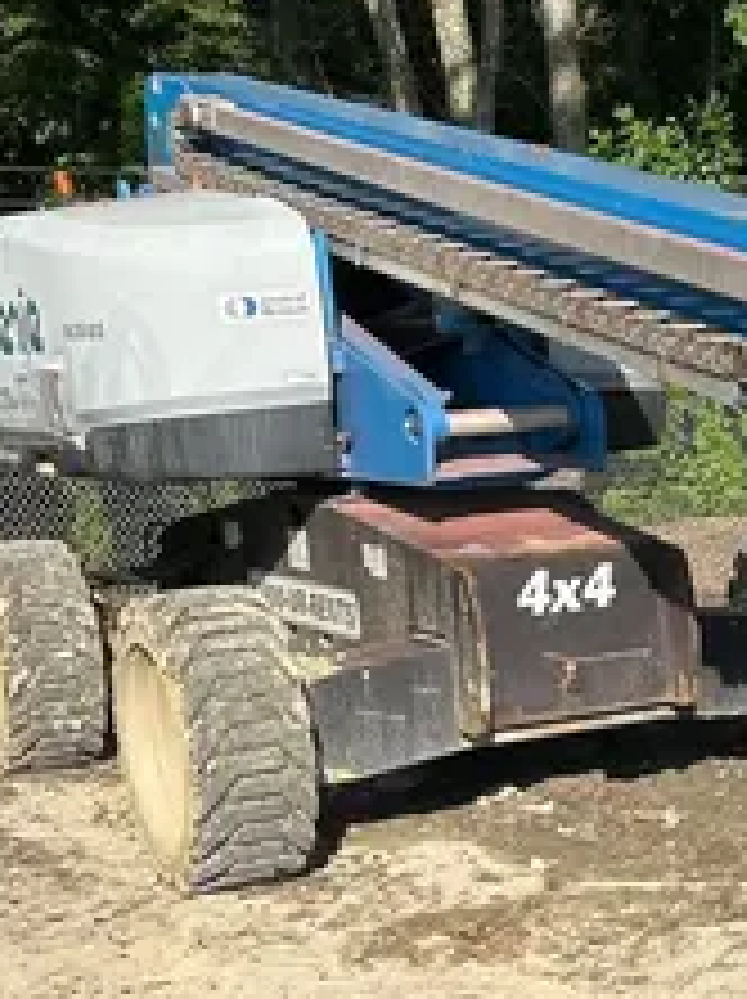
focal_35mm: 86
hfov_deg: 16.0
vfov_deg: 22.7
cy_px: 682
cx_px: 1030
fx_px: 2479
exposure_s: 1/3077
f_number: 1.5
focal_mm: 5.7
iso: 50
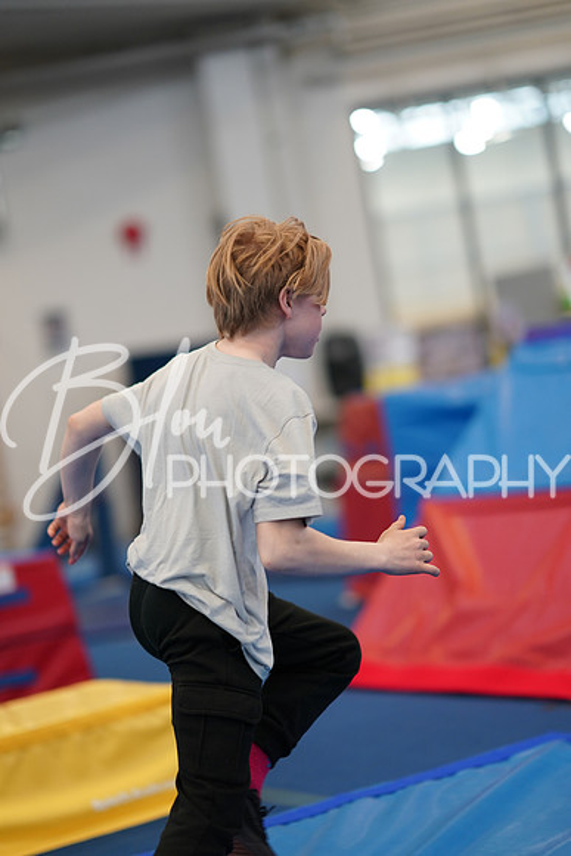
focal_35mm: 85
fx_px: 2021
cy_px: 428
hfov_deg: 16.1
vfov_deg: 23.9
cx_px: 286
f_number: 1.4
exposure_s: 1/500
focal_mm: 85
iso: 640
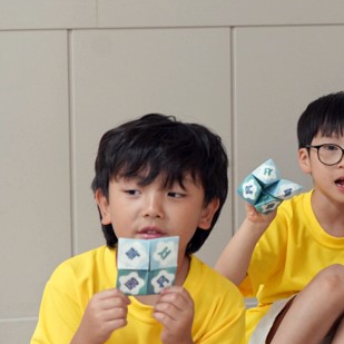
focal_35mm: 173
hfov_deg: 9.9
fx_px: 1945
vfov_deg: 10.1
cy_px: 128
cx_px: 465
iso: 2500
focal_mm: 70
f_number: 4
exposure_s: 1/160
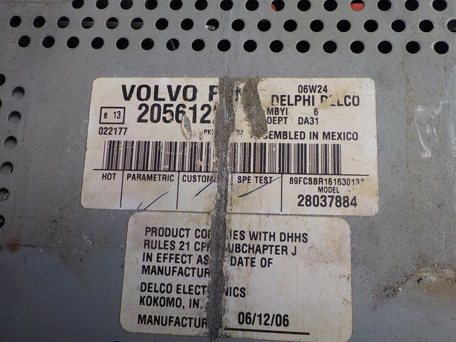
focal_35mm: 30
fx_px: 395
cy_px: 171
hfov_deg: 60.0
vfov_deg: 46.8
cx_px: 228
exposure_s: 1/80
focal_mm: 4.1
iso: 125
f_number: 3.3
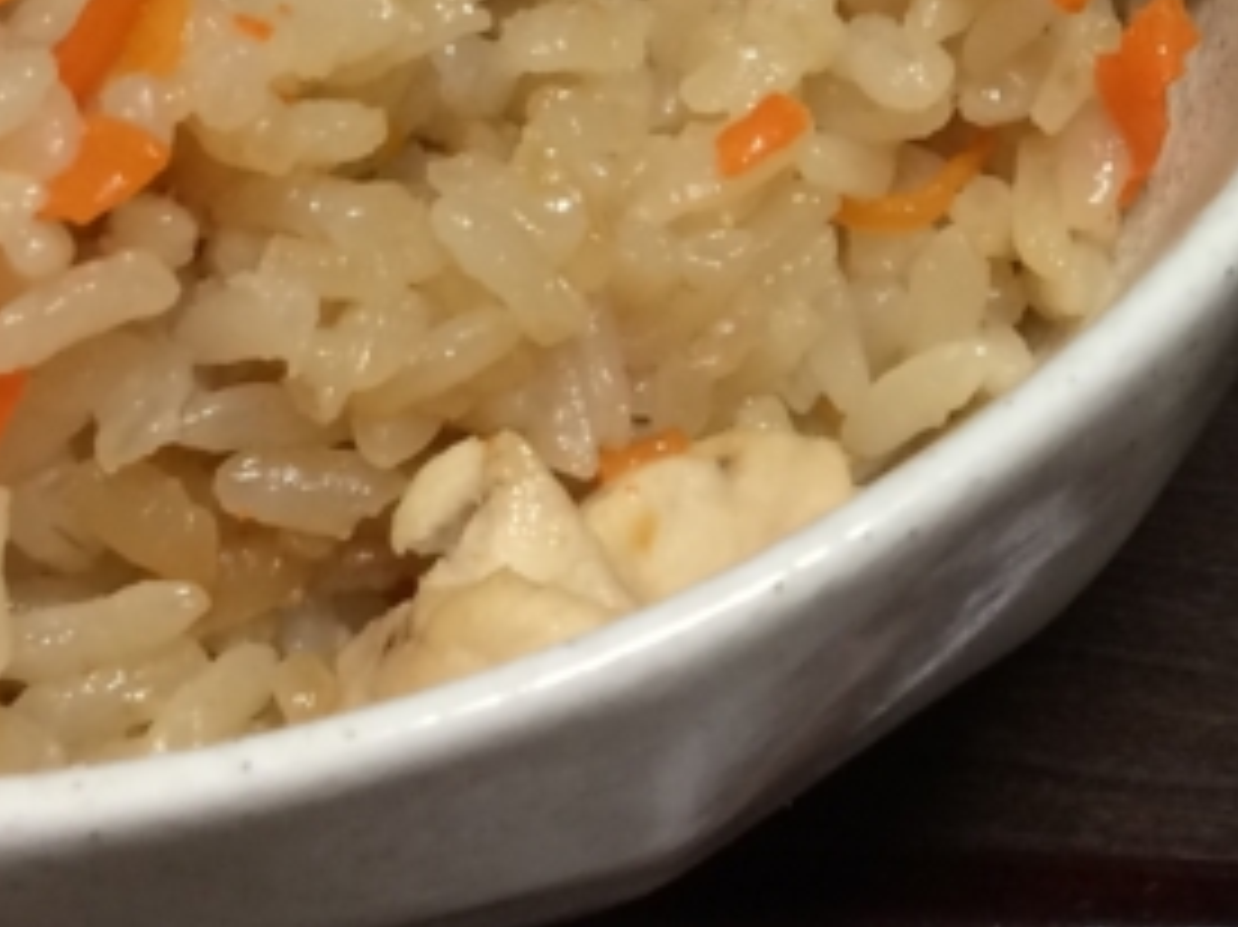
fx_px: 3861
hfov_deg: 17.6
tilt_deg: -49.0
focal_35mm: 108
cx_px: 1337
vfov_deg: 13.3
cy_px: -166
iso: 80
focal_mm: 4.15
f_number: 2.2
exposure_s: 1/30
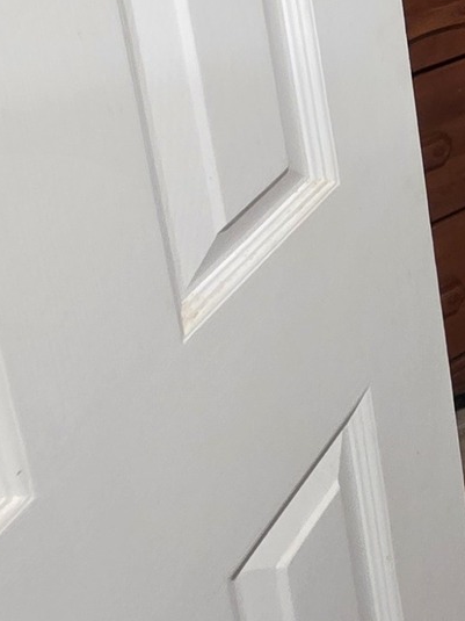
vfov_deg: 26.3
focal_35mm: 56
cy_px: -280
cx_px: 931
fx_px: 1003
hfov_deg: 17.9
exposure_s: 1/60
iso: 800
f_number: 1.9
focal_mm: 2.2
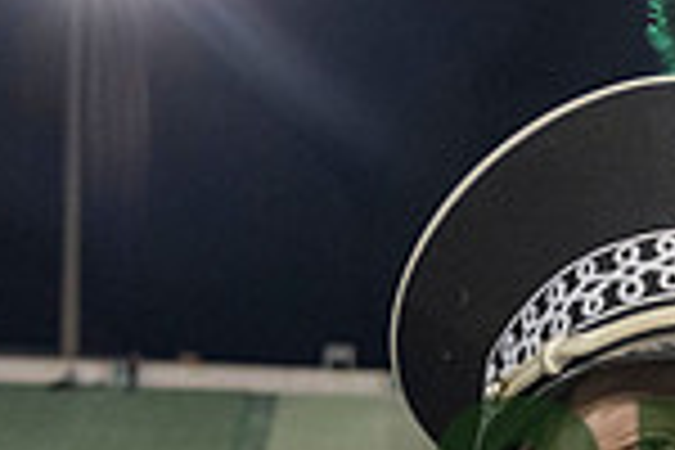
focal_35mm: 93
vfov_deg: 14.0
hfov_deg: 20.7
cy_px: 610
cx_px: 774
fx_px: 1744
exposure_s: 1/500
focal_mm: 24
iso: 2500
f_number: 4
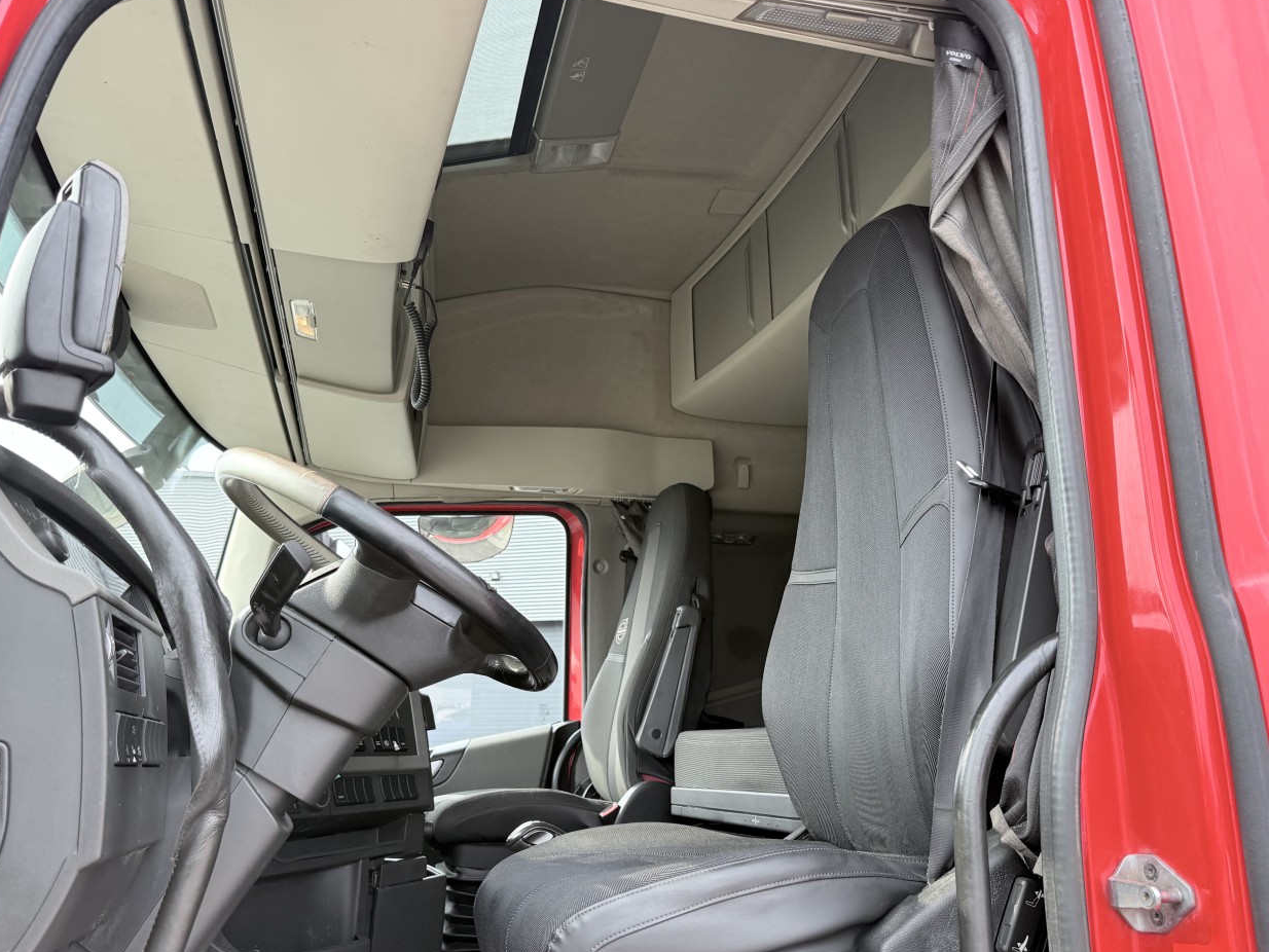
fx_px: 1027
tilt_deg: +16.6
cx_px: 594
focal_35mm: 28
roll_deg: +0.0
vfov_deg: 49.7
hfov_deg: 63.4
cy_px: 523
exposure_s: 1/361
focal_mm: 6.76
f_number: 1.78
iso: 100
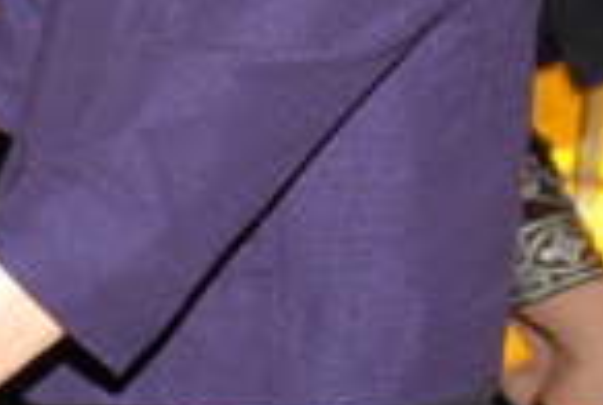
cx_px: -320
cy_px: 312
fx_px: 3525
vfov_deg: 6.6
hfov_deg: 9.5
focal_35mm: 210
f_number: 2.8
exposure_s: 1/30
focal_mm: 24
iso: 400
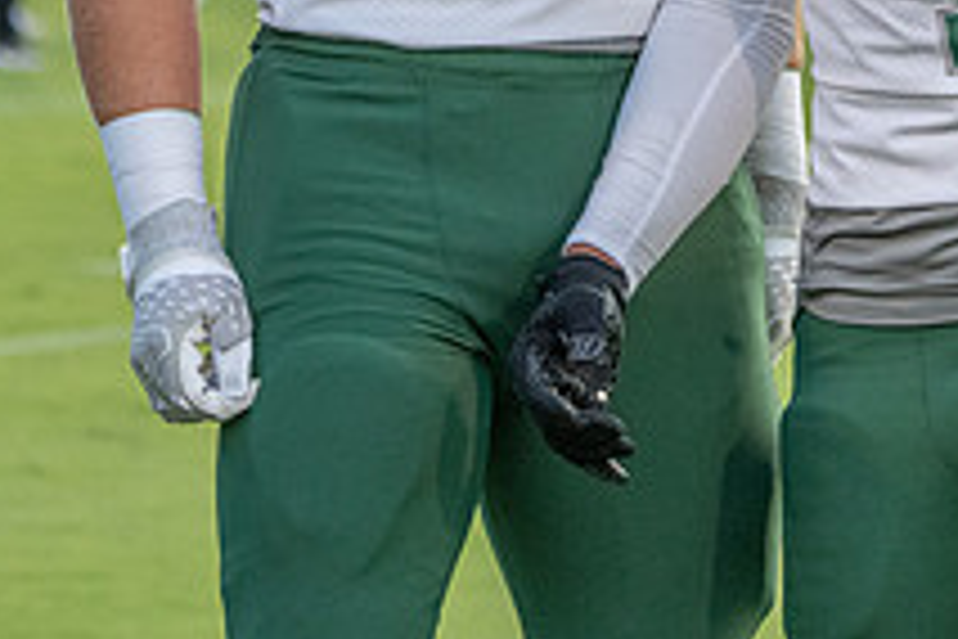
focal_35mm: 360
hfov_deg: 5.7
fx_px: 9579
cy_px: -276
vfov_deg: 3.8
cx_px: 877
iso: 3200
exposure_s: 1/1000
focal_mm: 111
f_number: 5.6
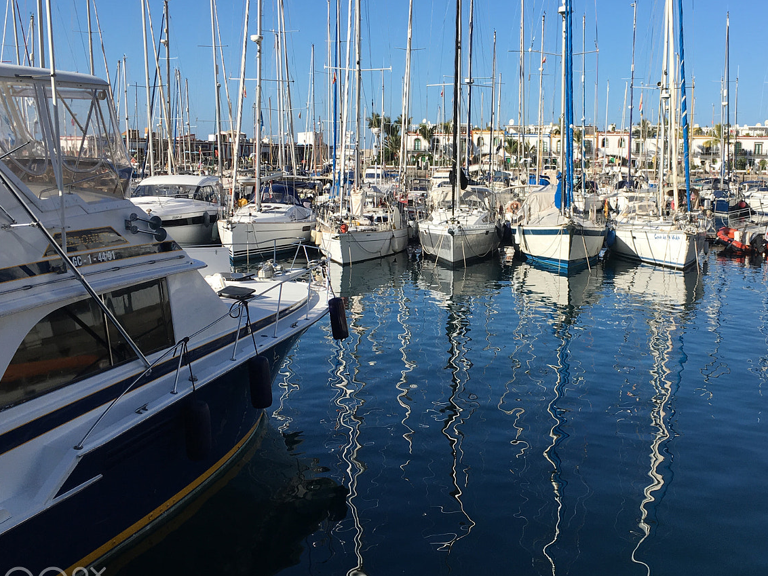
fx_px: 910
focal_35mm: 41
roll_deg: -1.2
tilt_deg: -6.8
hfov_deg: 45.4
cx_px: 480
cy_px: 265
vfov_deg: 35.1
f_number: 2.2
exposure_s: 1/1637
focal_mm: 4.15
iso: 25
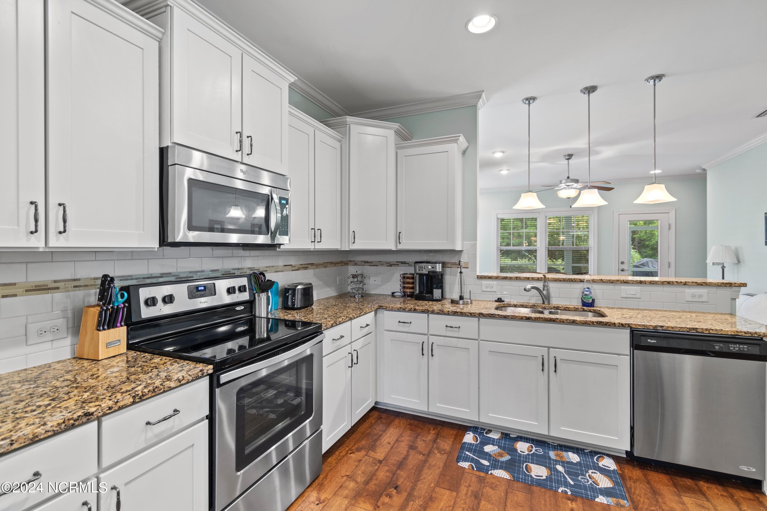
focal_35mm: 15
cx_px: 384
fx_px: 320
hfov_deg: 100.4
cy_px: 256
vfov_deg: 77.3
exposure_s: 1/2
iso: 100
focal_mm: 10
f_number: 4.5
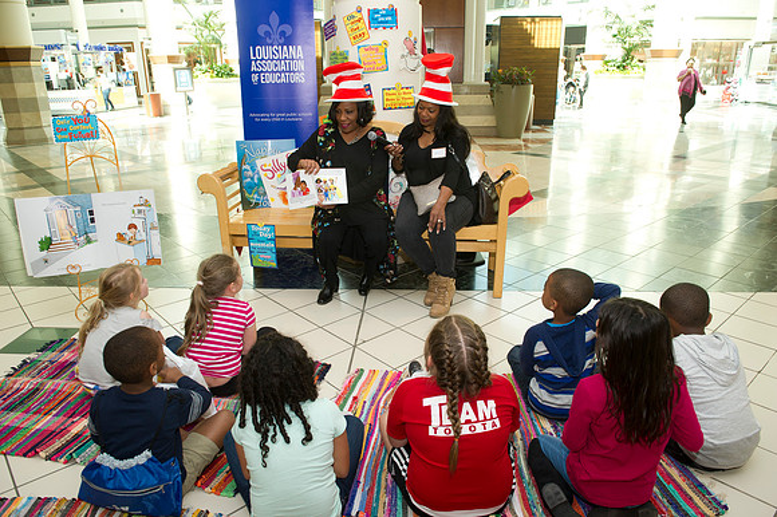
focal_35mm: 26
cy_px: 258
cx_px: 388
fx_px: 561
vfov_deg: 49.5
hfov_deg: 69.4
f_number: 5.6
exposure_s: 1/250
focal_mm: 26
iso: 1250
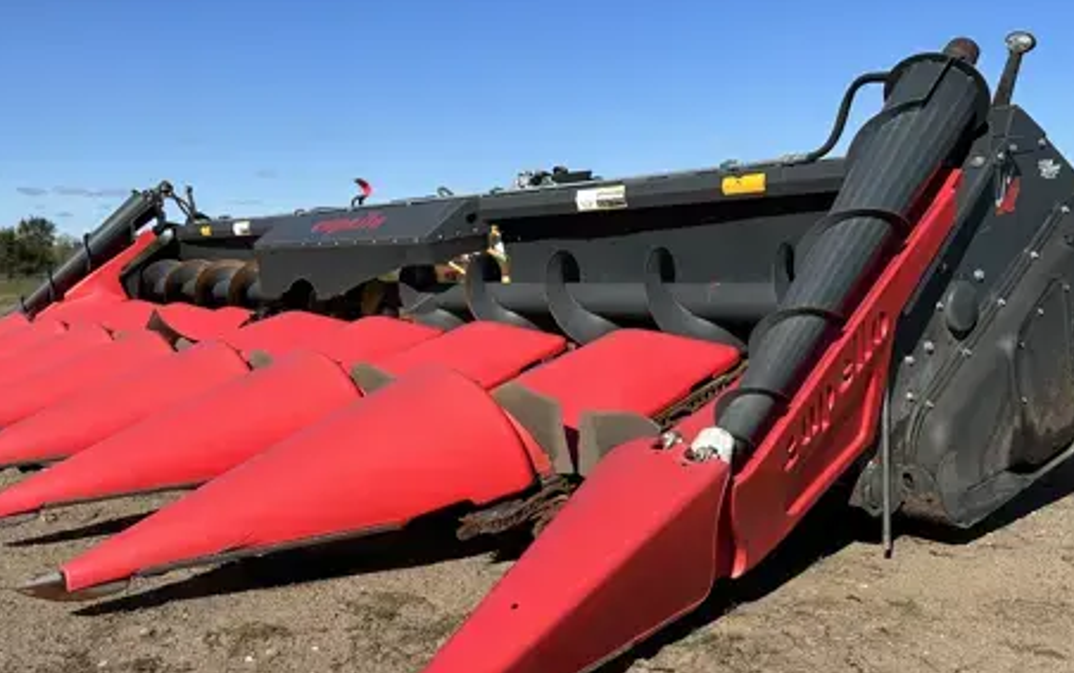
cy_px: 369
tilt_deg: -6.9
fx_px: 1054
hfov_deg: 53.8
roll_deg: +0.6
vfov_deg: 35.3
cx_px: 463
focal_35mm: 36
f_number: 1.78
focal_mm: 6.86
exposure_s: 1/5525
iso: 80
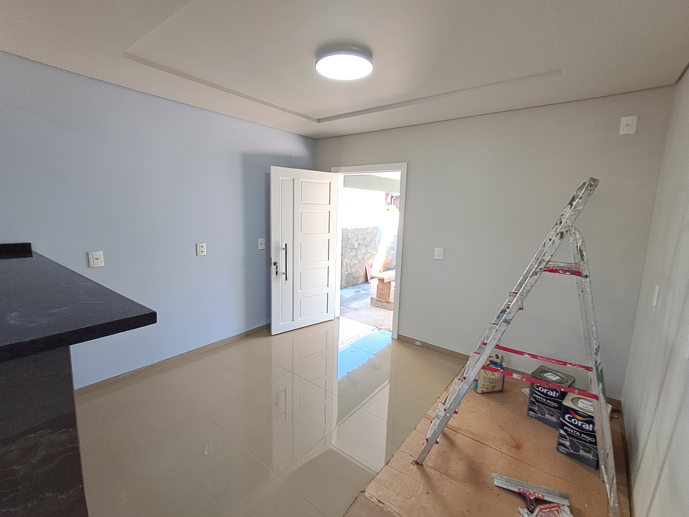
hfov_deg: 94.5
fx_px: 318
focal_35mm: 16
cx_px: 344
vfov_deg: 78.1
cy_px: 258
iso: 40
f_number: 2.2
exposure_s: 1/40
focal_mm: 1.64
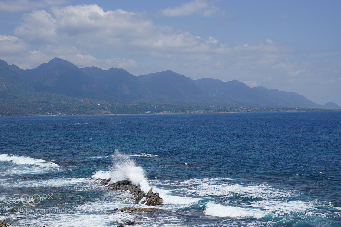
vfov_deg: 22.6
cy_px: 114
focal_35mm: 60
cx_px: 170
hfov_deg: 33.4
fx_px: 568
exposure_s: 1/400
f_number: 8
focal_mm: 40
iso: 100
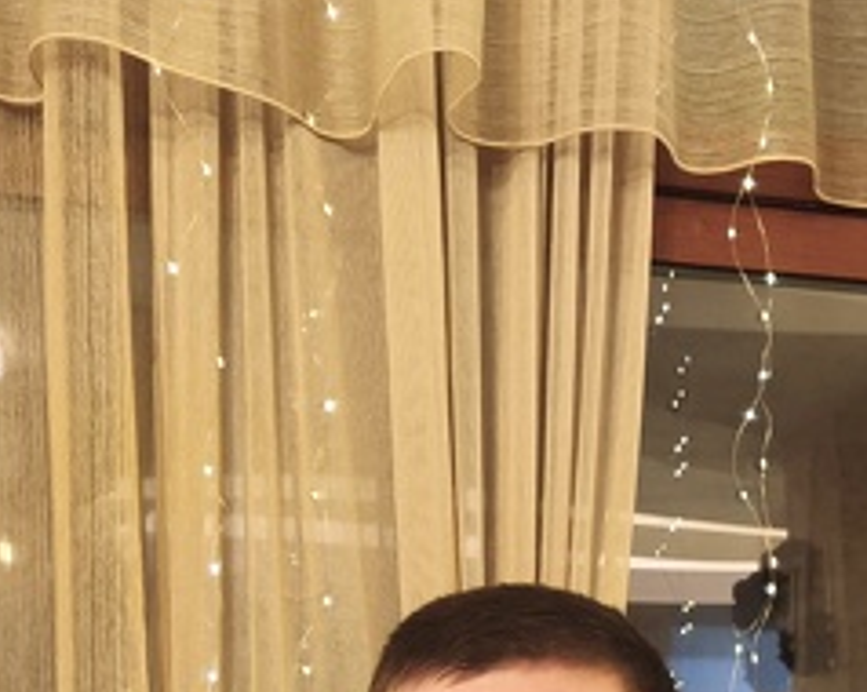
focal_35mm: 66
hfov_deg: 28.4
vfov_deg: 20.9
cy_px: 909
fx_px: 1692
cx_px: 638
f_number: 1.7
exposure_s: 1/33.3
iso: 800
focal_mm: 5.35
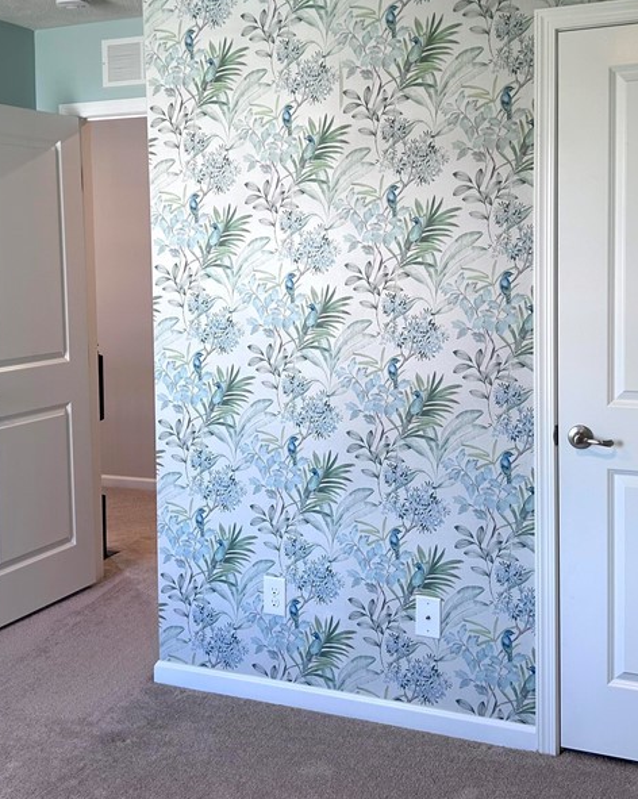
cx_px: 293
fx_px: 1040
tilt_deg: -3.9
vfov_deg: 41.9
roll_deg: +1.1
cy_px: 335
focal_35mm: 44
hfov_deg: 34.1
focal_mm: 5.7
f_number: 1.5
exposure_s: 1/120
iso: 64
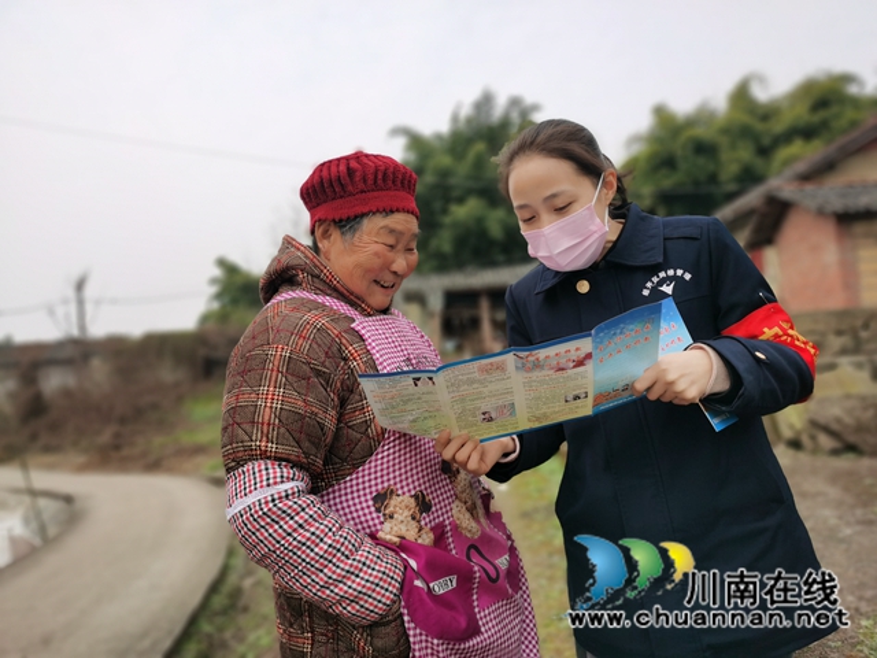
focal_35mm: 27
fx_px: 684
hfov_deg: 65.3
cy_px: 329
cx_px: 438
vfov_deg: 51.4
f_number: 1.8
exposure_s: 1/1290
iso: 50
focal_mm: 5.58
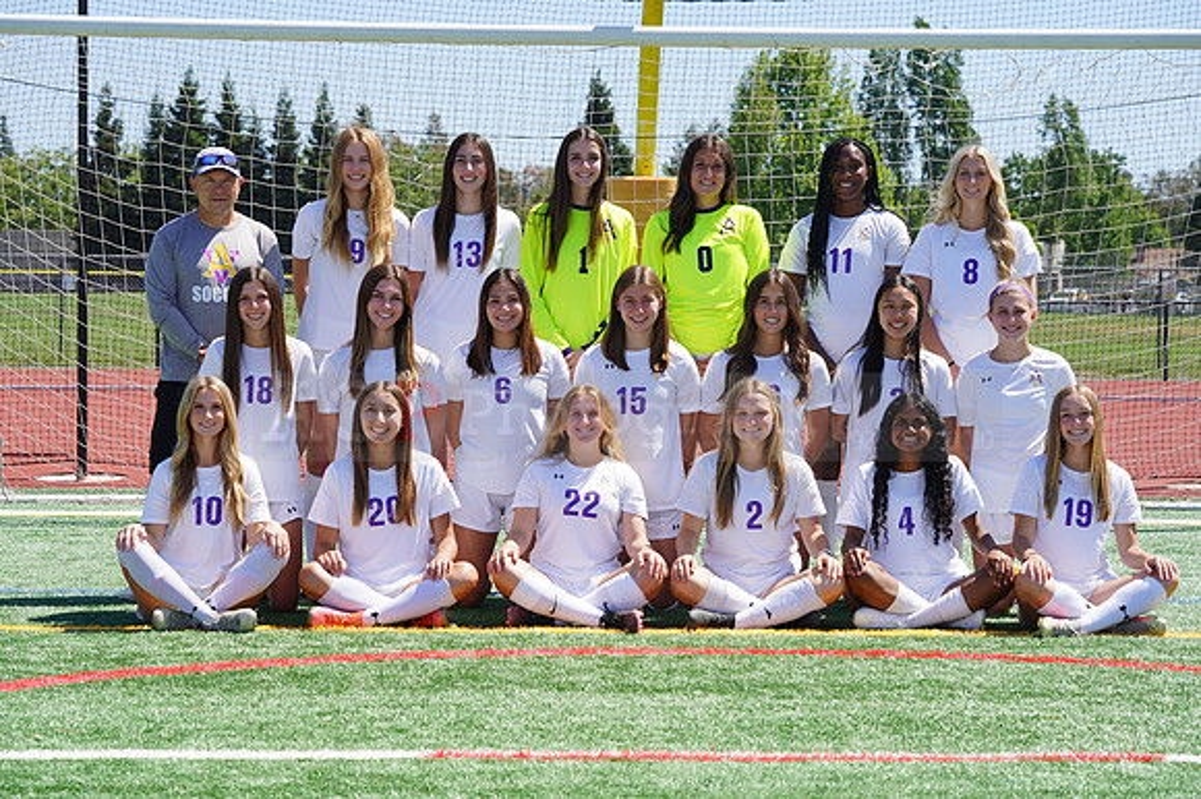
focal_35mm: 100
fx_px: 3334
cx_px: 600
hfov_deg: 20.4
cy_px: 400
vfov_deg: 13.7
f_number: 11
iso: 200
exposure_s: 1/250
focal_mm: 100
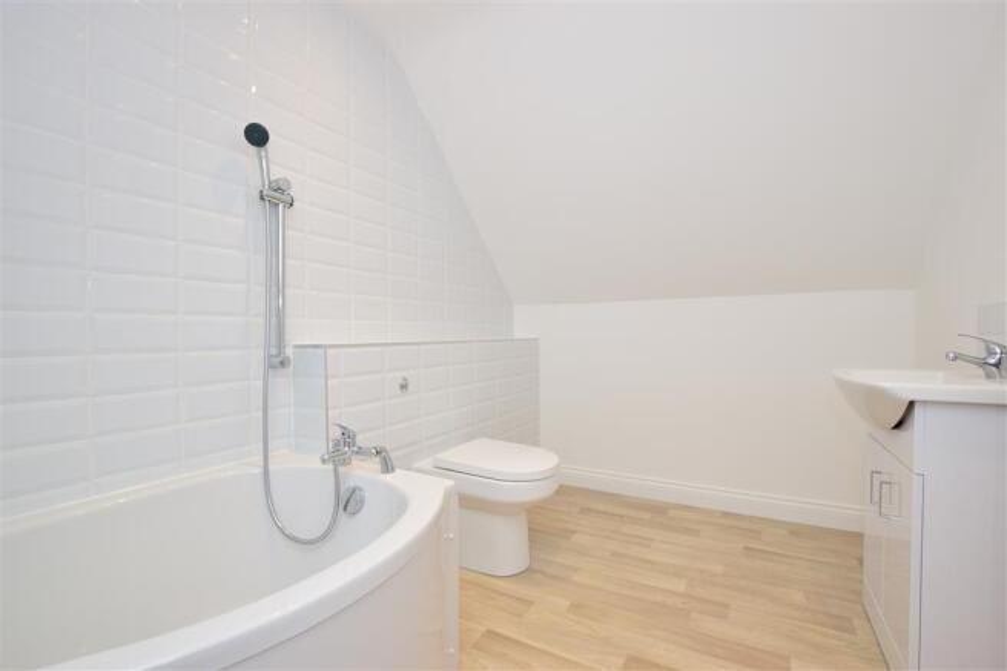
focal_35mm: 15
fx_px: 419
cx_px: 504
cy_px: 336
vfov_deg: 77.3
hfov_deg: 100.4
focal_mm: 10
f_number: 9
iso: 400
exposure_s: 1/30
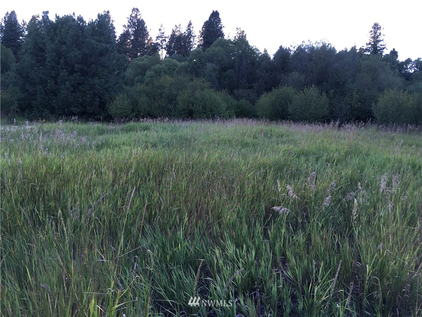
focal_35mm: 29
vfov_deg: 48.2
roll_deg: -1.2
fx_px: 354
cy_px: 158
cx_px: 211
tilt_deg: -8.4
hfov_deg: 61.7
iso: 40
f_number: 2.2
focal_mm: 4.15
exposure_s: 1/120
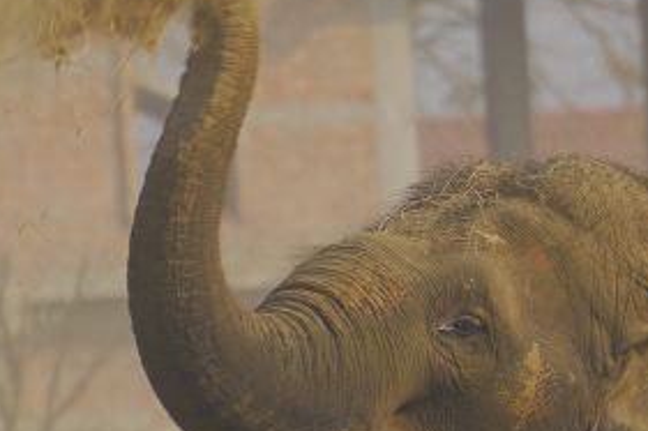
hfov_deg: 1.2
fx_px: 30257
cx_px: 654
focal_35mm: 1682
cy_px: 475
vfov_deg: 0.8
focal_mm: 300
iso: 100
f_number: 6.3
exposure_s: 1/200
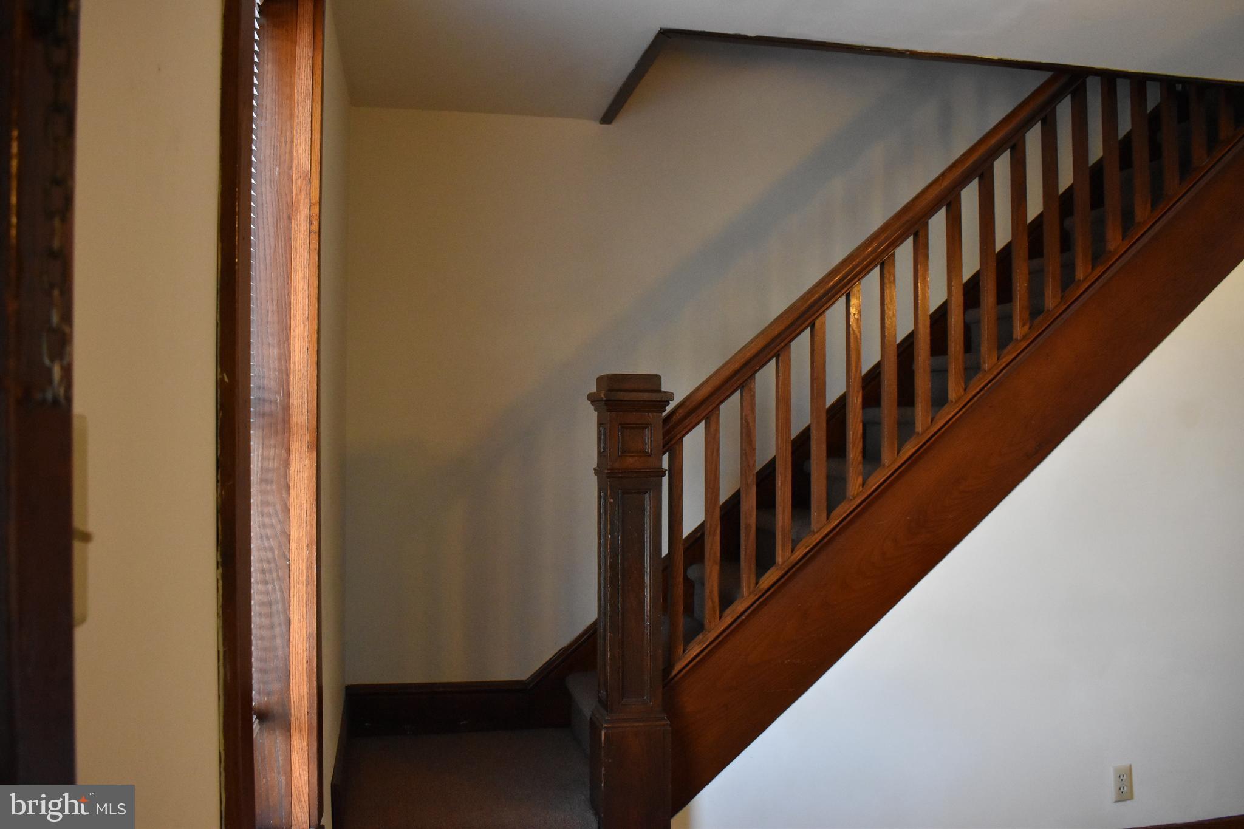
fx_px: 1088
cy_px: 414
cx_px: 622
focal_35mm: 32
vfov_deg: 41.7
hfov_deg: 59.5
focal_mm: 21
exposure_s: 1/100
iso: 2800
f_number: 5.6
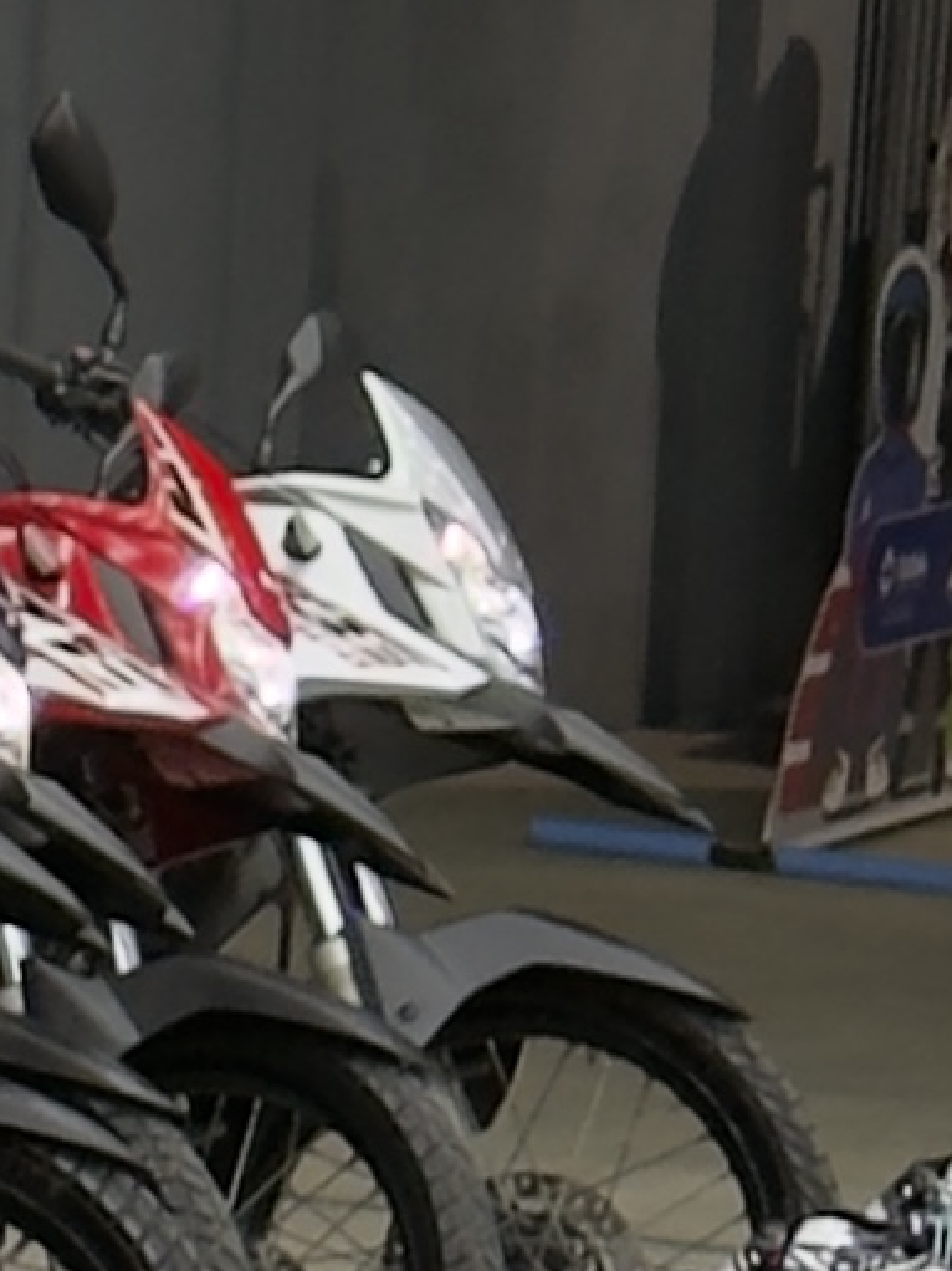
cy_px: 234
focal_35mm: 379
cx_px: -2237
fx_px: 13903
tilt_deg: -3.2
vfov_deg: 5.2
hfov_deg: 3.8
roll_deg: -3.5
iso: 200
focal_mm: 6.76
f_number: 1.78
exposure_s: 1/60
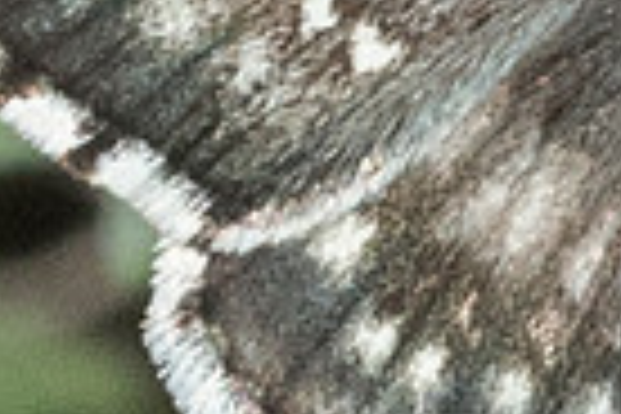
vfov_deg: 0.3
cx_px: 555
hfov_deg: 0.5
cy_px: 485
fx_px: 69978
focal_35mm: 4057
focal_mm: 150
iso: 800
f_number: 18
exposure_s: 1/640
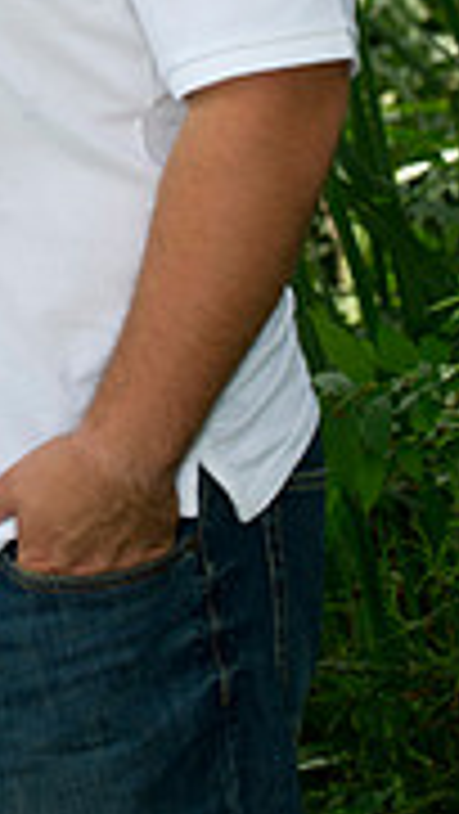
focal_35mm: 265
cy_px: -81
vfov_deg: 8.1
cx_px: -205
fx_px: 5726
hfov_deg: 4.6
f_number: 5
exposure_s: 1/200
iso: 320
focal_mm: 102
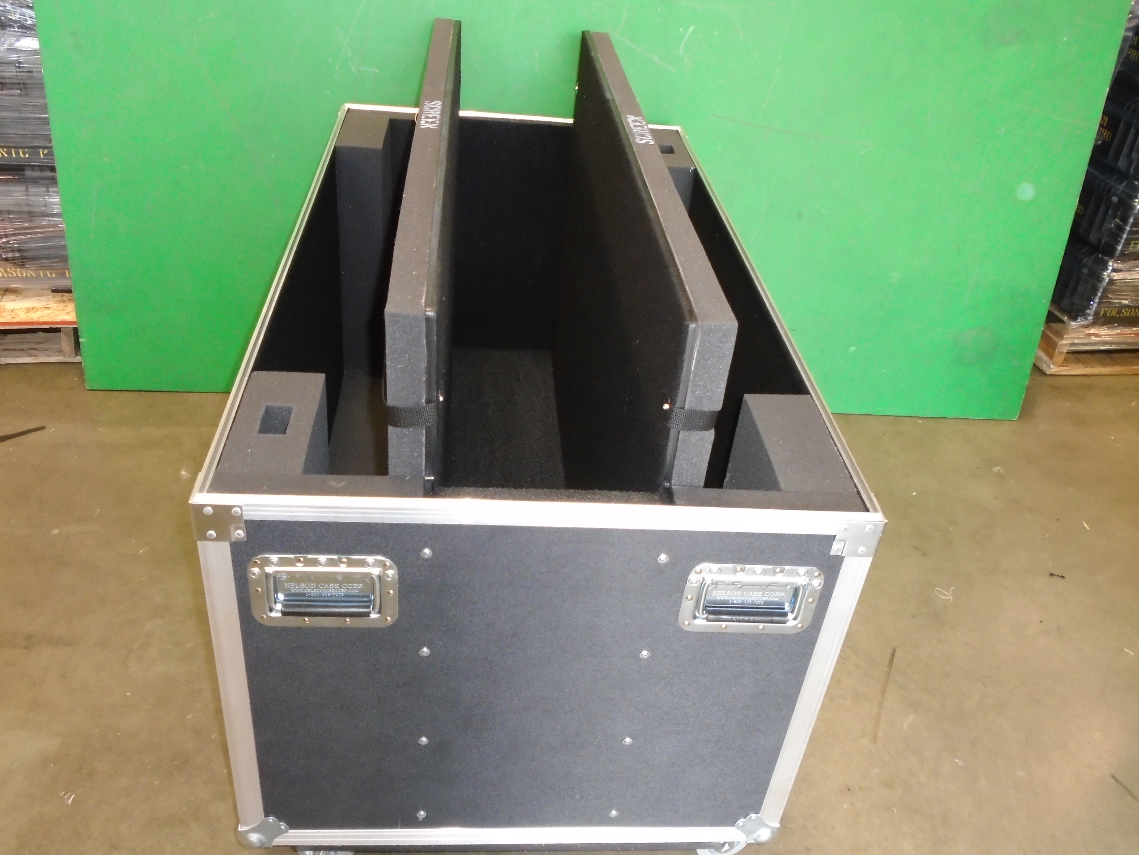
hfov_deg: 58.4
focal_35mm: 31
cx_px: 570
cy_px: 428
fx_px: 1020
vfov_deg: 45.4
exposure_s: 1/40
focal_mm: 5.5
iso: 400
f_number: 3.5
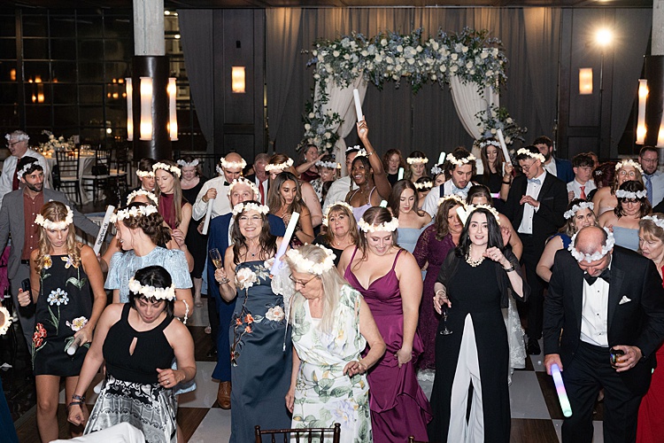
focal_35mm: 55
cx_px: 332
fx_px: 1017
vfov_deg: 24.6
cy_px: 222
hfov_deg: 36.2
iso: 1600
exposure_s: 1/250
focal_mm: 55
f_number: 3.5
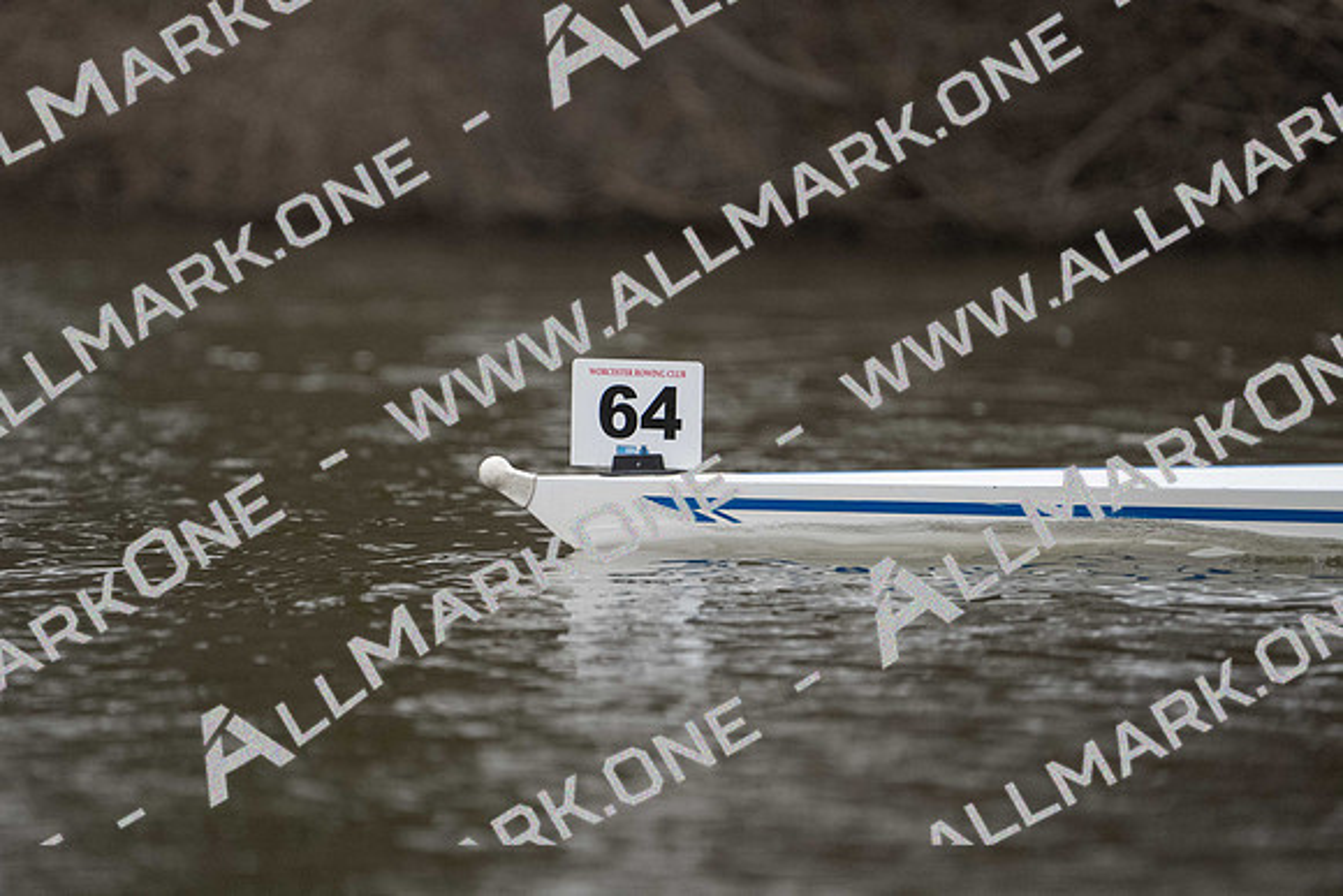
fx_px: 22388
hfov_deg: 3.4
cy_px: 448
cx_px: 672
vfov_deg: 2.3
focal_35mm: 600
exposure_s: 1/1000
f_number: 6.3
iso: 2500
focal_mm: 600
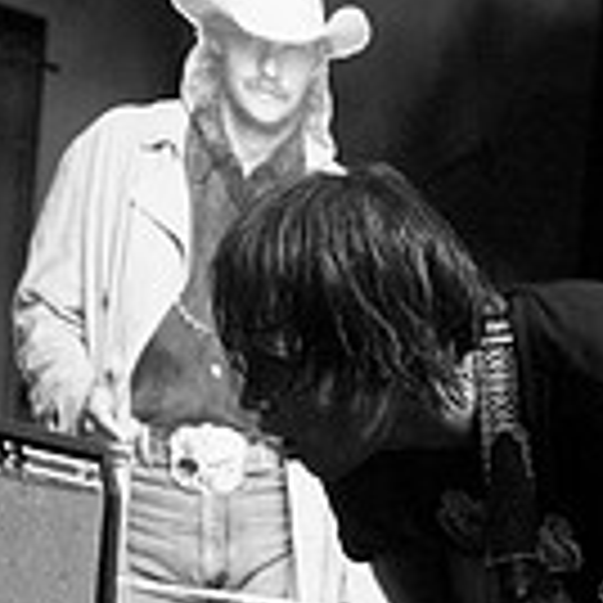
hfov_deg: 8.5
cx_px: 358
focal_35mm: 205
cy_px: 1004
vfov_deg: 8.3
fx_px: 4040
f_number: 3.2
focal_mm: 48
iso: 800
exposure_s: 1/200
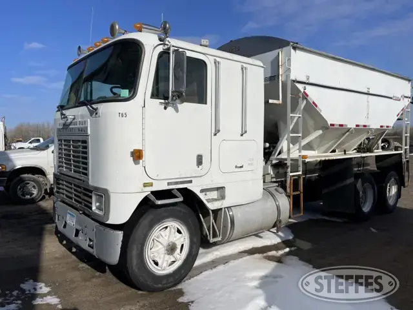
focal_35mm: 26
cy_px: 155
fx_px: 310
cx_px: 206
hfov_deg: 67.3
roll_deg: +0.6
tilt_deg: -2.3
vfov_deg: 53.1
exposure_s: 1/10000
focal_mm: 5.1
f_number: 1.6
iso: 32
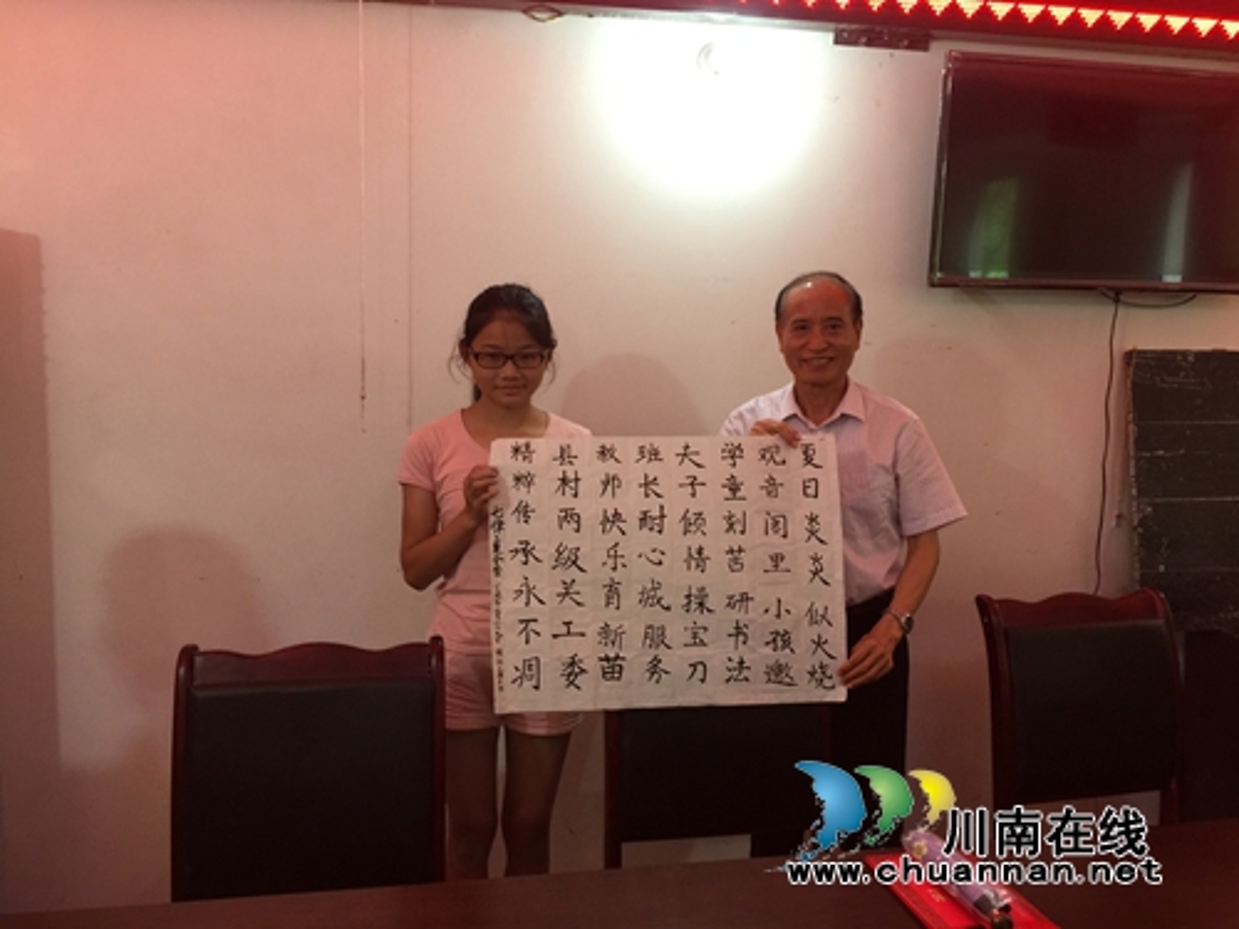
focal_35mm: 29
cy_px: 464
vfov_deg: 48.2
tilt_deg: -5.2
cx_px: 620
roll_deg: -2.5
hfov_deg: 61.7
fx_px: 1038
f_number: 2.2
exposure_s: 1/33
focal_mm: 4.15
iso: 80
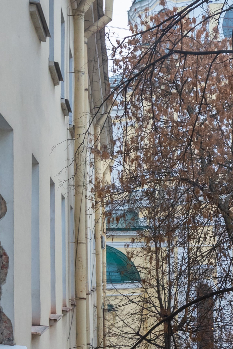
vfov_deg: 23.3
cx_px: 247
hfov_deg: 15.5
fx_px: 834
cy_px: 277
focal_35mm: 86
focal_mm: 24
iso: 800
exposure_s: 1/40
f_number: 7.1
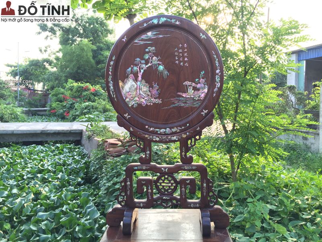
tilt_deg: -2.3
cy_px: 121
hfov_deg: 61.7
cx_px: 161
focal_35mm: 29
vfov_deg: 48.2
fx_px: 270
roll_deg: -2.3
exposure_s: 1/100
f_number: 2.2
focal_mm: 4.15
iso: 32
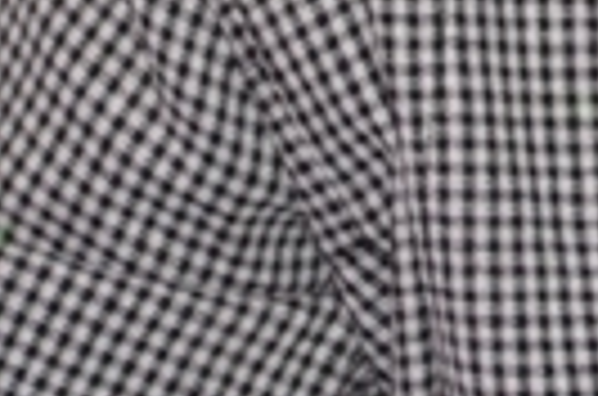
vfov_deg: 0.9
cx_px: 2298
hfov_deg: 1.3
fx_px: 25849
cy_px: -576
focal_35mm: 1560
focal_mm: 135
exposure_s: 1/50
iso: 640
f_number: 4.2
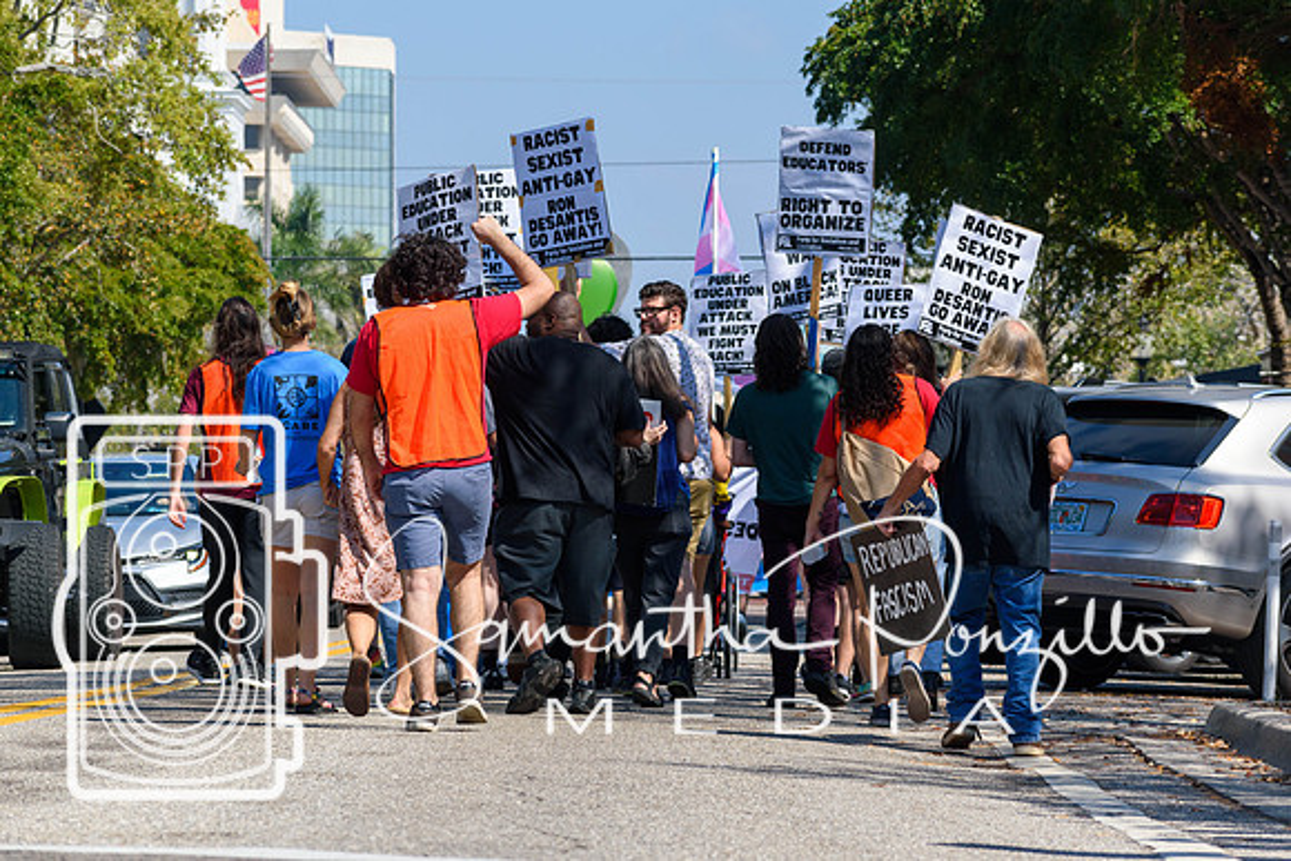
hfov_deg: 11.2
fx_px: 6564
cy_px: 430
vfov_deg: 7.5
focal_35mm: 183
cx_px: 646
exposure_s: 1/800
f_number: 7.1
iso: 200
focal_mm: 122
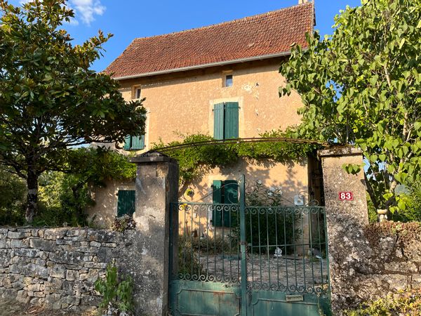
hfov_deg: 67.3
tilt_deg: +4.8
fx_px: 316
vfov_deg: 53.1
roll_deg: -1.3
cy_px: 158
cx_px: 210
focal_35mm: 26
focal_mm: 5.1
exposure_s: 1/1355
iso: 50
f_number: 1.6
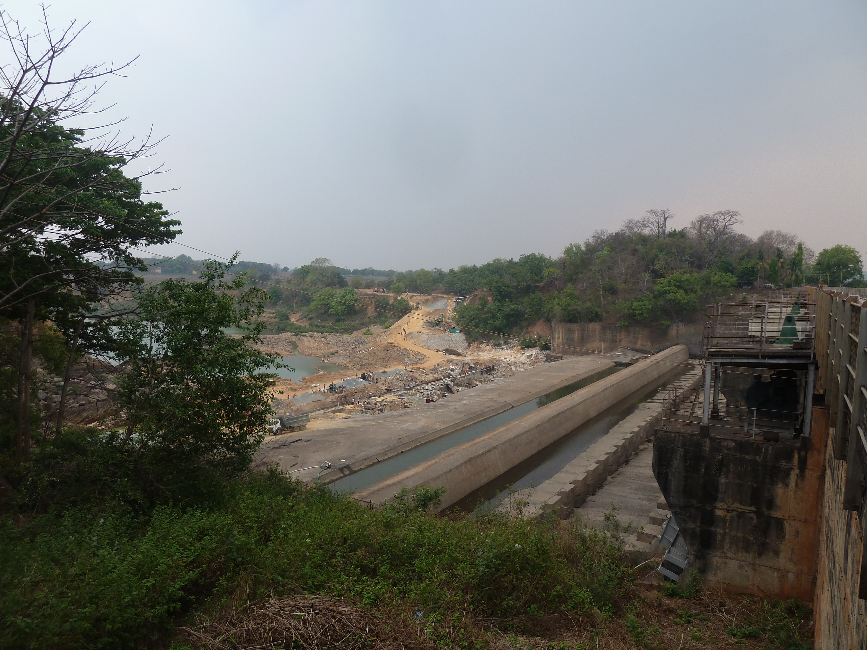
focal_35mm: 25
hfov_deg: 69.4
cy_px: 325
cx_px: 434
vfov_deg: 54.9
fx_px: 626
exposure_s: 1/50
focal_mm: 4.1
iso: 80
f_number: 3.3
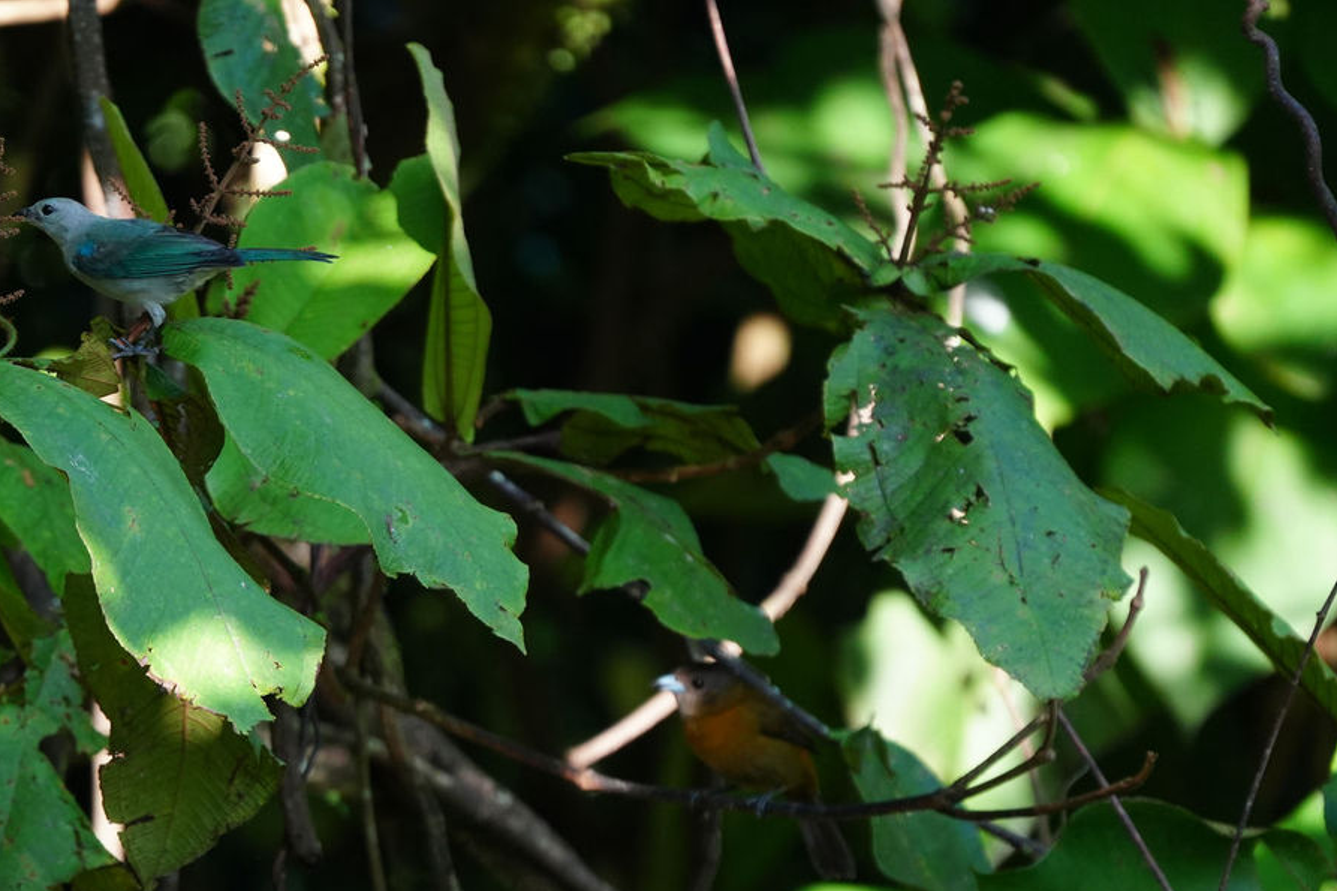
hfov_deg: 2.9
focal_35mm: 717
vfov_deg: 1.9
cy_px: 762
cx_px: 165
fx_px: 26622
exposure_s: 1/500
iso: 1600
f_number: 6.3
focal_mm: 400
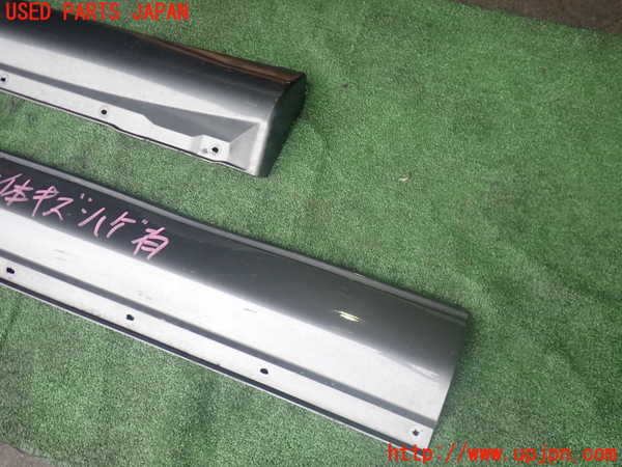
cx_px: 311
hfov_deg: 60.0
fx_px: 539
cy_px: 234
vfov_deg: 46.8
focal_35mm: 30
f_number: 2.3
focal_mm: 5.4
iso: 100
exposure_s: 1/160
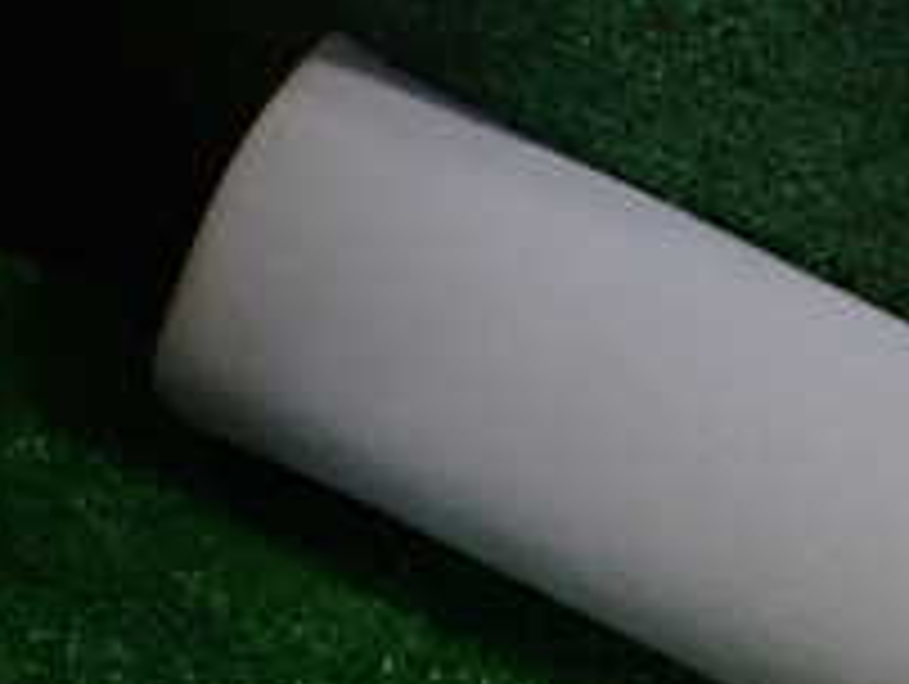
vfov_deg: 16.2
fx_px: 2340
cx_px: 1328
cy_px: 720
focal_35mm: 89
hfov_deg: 19.4
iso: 400
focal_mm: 5.4
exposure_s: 1/125
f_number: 2.3
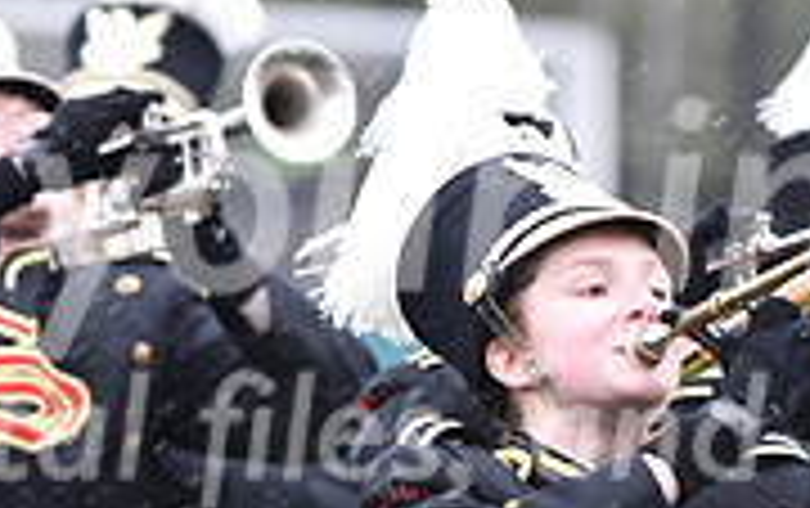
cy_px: 668
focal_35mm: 983
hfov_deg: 2.1
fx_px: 21727
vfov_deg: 1.3
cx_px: 441
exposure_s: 1/500
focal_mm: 200
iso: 1000
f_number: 4
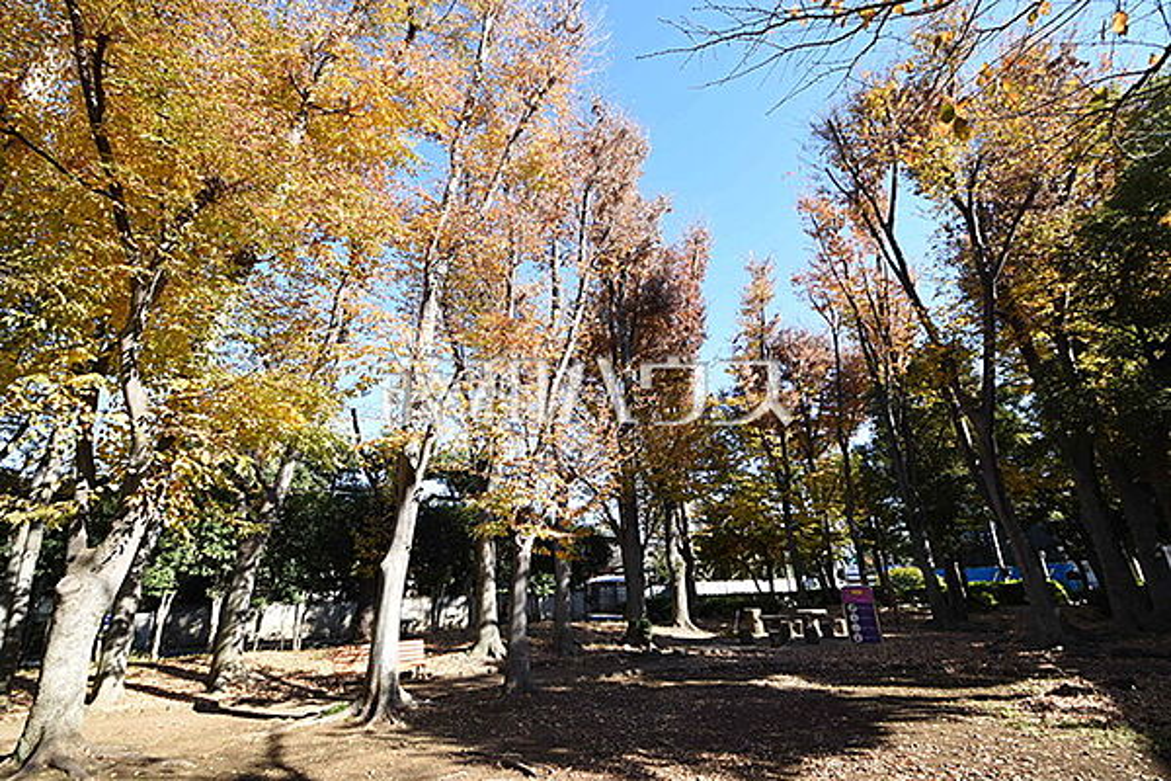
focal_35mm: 15
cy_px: 390
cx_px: 586
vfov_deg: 77.3
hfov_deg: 100.4
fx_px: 488
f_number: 6.3
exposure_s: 1/400
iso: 400
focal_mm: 10
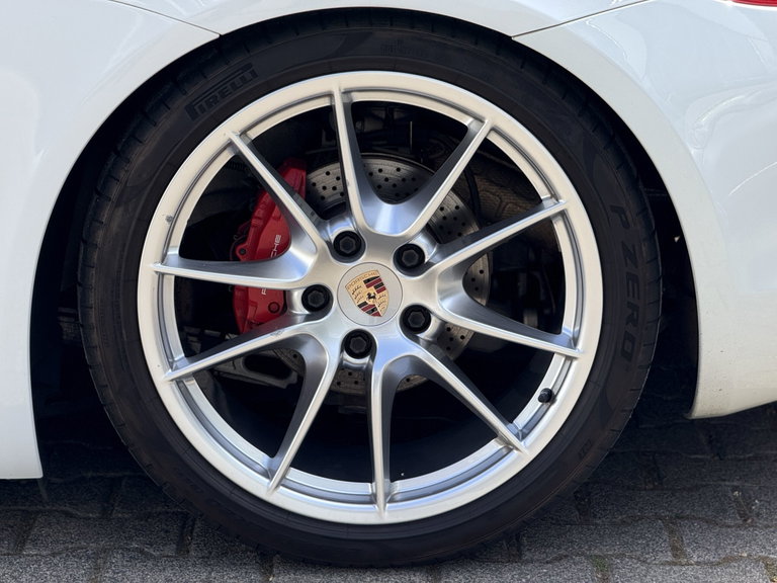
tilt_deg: -16.7
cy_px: 292
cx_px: 388
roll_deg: -0.4
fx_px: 2694
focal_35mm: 120
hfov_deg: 16.4
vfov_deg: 12.3
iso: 64
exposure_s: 1/500
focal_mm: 15.66
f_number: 2.8
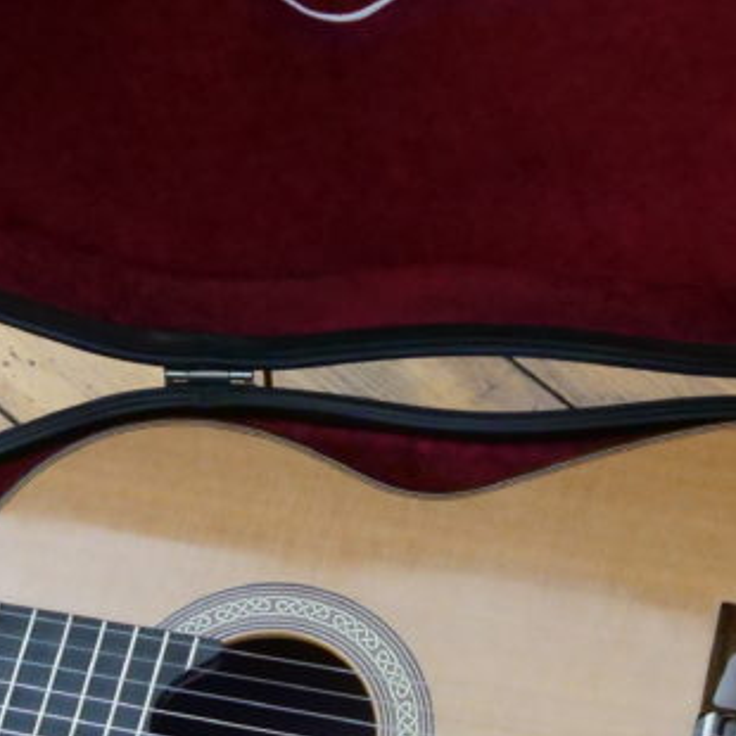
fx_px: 3223
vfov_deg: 13.0
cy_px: 340
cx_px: 108
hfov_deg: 12.9
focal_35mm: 134
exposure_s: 1/60
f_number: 4.5
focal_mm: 22
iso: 3200
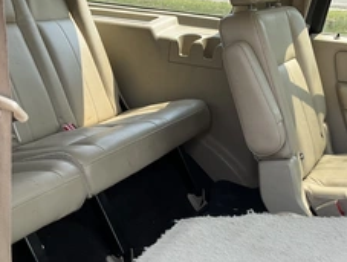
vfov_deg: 28.6
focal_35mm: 51
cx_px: 228
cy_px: 155
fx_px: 512
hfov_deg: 37.1
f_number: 1.8
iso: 20
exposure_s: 1/137
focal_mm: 3
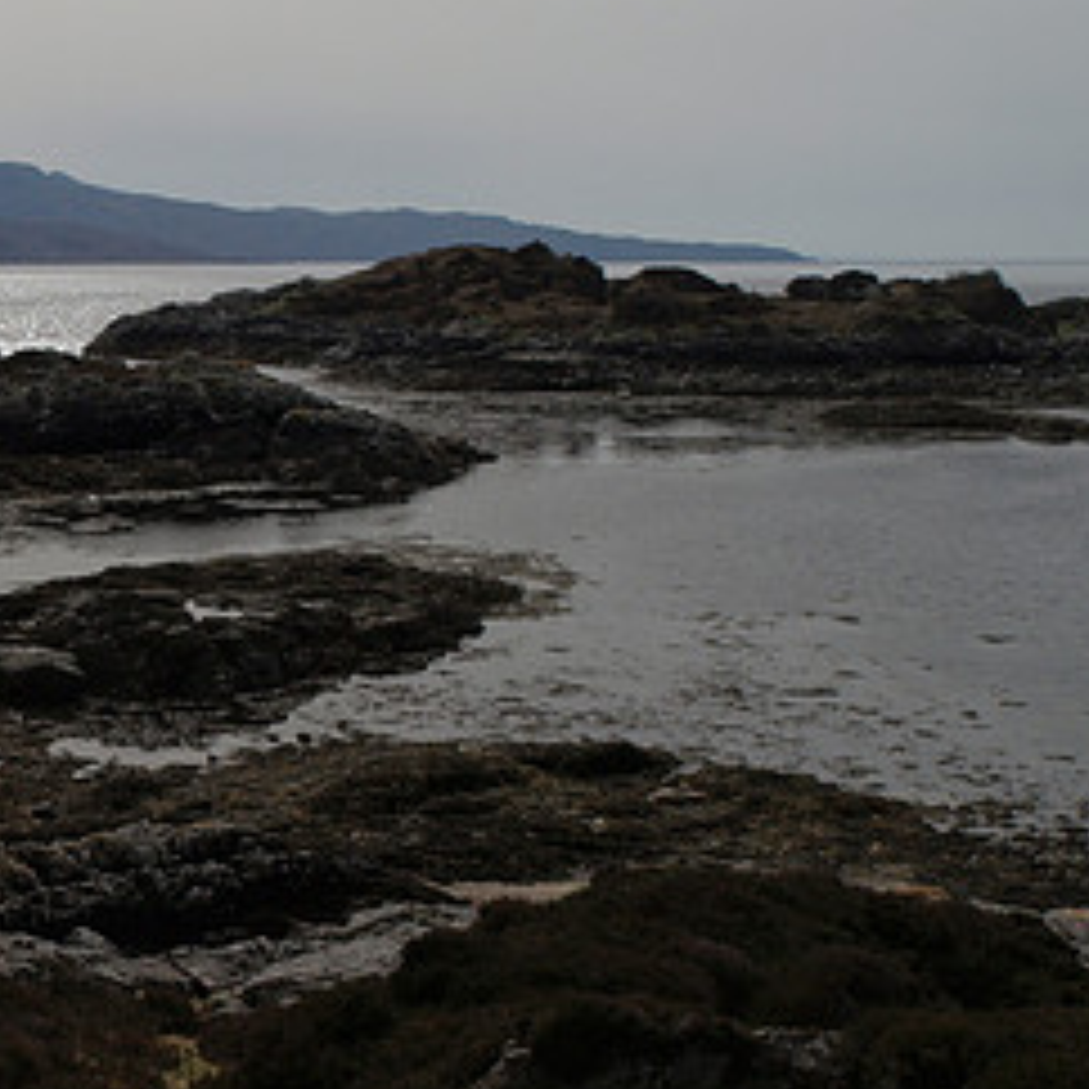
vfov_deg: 24.0
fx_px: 2563
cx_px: -176
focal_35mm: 72
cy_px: 619
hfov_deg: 22.3
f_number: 13
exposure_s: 1/400
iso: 100
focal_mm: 17
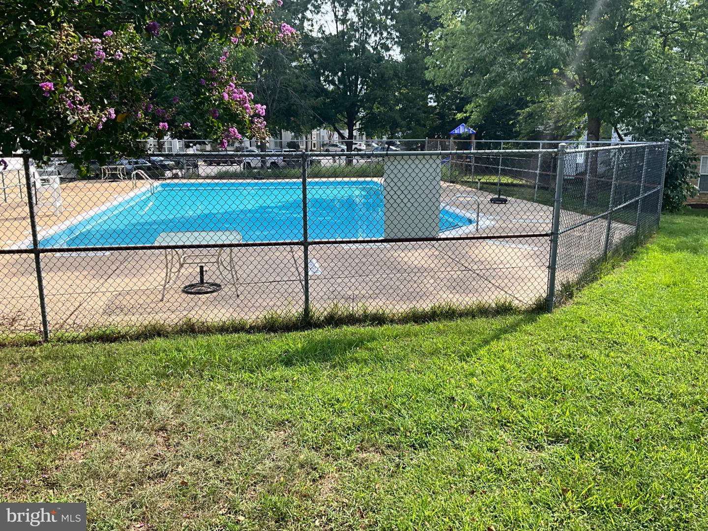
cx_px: 354
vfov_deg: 48.2
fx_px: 593
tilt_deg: -11.3
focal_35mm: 29
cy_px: 266
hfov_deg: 61.7
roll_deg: +0.6
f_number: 1.8
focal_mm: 3
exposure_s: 1/770
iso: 25
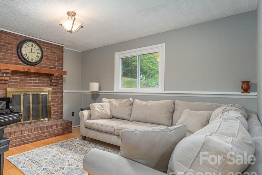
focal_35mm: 21
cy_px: 90
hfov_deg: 80.0
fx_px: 153
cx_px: 101
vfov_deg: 59.5
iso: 400
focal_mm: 17
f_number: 7.1
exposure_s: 1/160
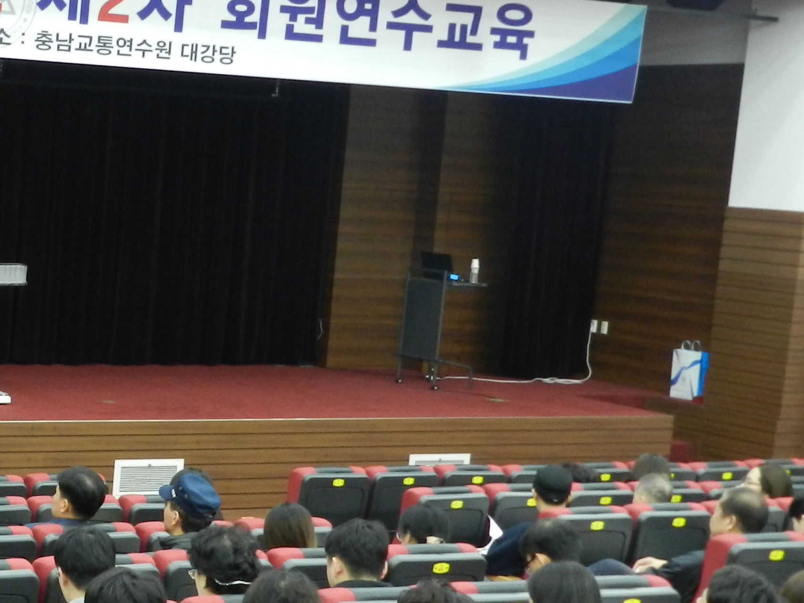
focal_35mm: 76
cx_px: -134
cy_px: 377
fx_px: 1765
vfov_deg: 19.4
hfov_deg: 23.6
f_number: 3.7
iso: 400
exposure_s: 1/15
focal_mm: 5.6
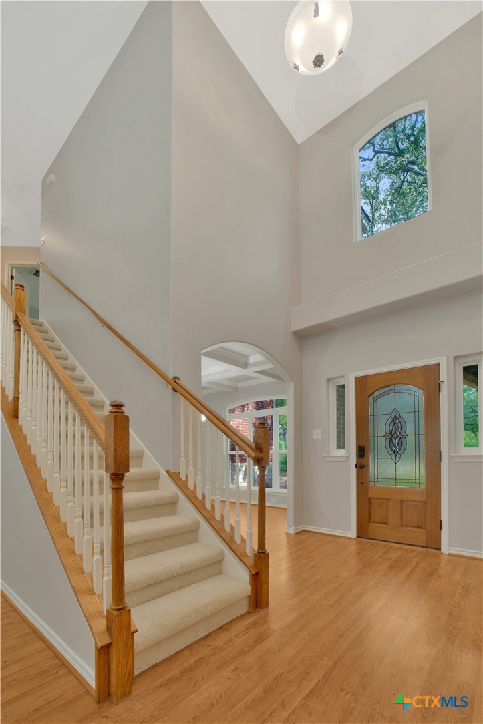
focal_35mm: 14
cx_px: 242
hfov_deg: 81.2
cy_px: 362
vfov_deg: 104.2
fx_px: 282
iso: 125
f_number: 8
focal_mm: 14
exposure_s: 1/4
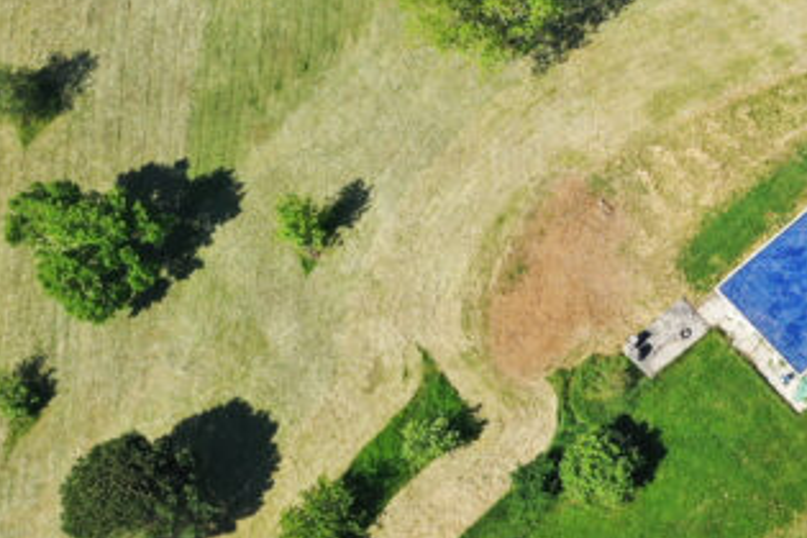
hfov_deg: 20.6
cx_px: 1015
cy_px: 288
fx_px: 2040
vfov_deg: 15.0
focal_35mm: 91
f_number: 5.6
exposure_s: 1/320
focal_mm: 10.26
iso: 100
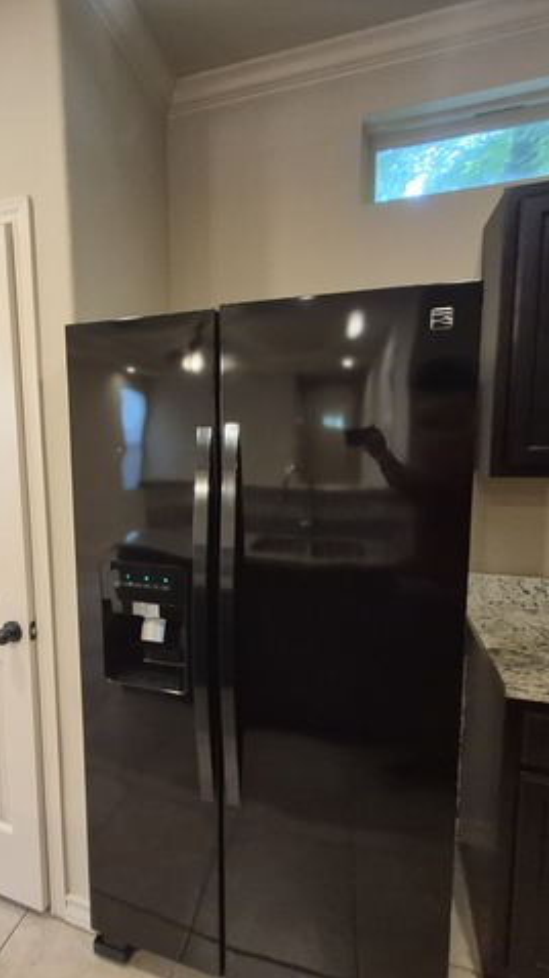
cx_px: 193
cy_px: 490
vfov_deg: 89.6
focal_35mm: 19
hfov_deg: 57.3
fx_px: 492
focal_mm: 1.74
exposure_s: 1/60
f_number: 2.2
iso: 500
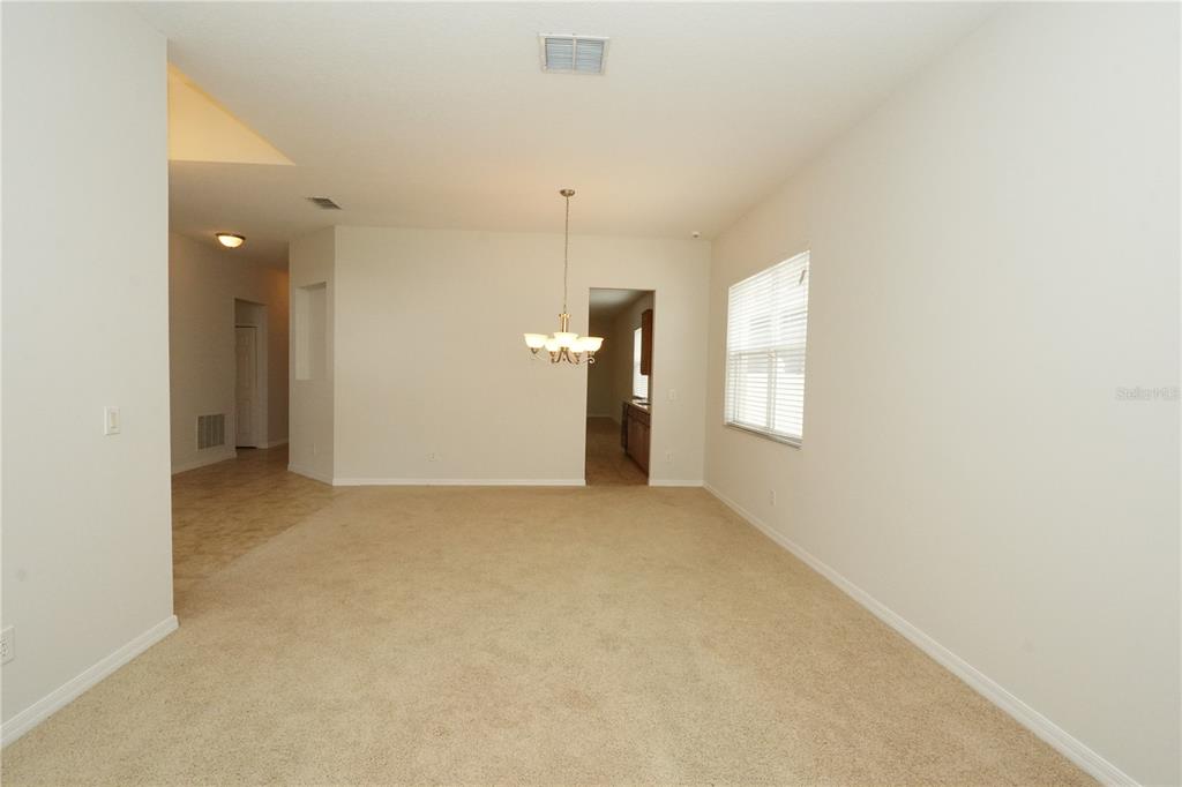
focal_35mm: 16
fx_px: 542
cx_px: 591
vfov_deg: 72.0
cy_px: 394
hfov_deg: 95.0
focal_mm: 11
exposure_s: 1/60
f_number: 16
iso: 2500
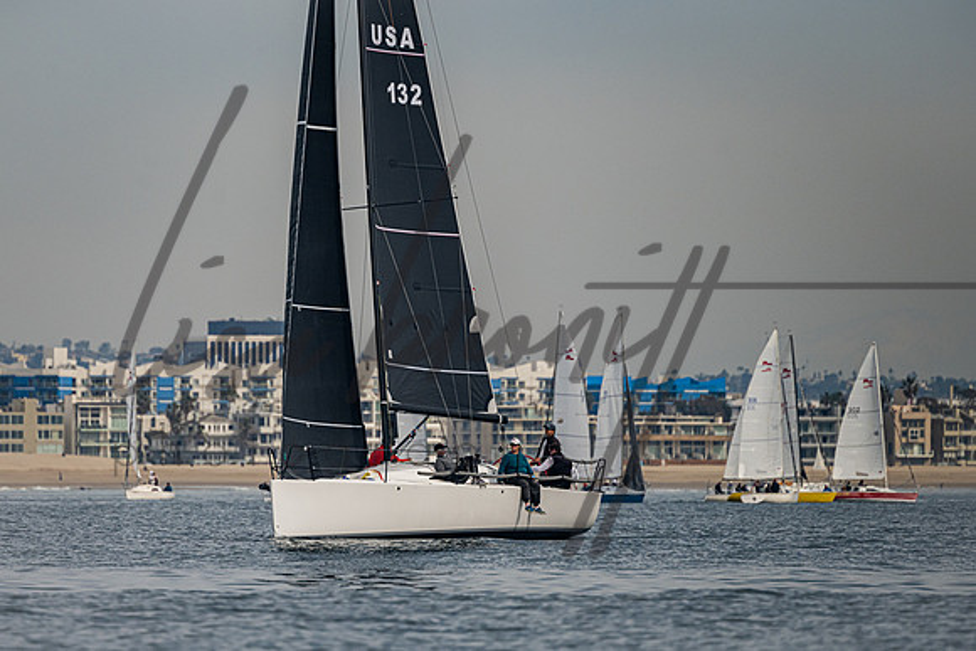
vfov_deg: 2.7
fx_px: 13911
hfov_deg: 4.0
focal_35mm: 513
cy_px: 281
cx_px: 392
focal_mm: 400
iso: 400
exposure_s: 1/6400
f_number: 5.6
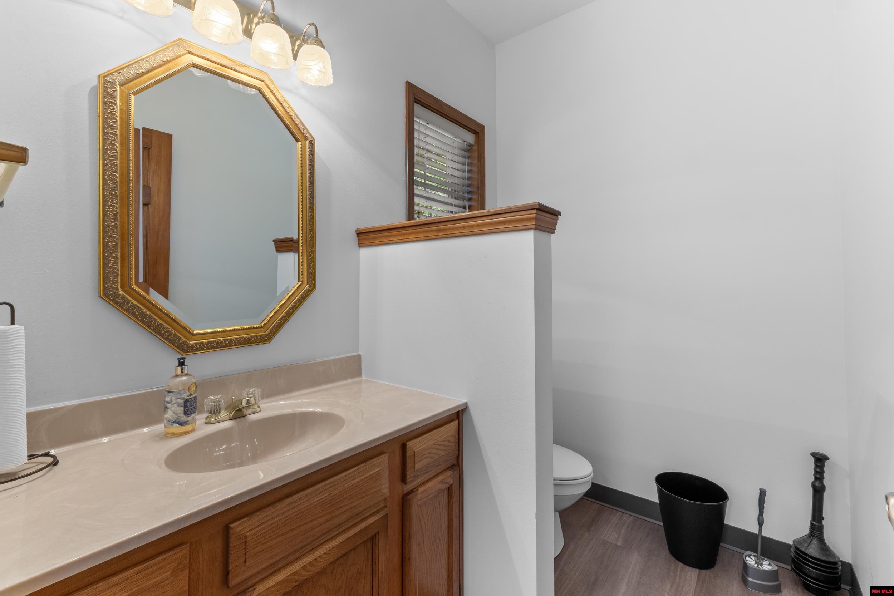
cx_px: 447
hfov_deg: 100.4
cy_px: 298
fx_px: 372
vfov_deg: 77.3
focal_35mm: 15
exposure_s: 1/2
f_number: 9
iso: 200
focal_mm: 10
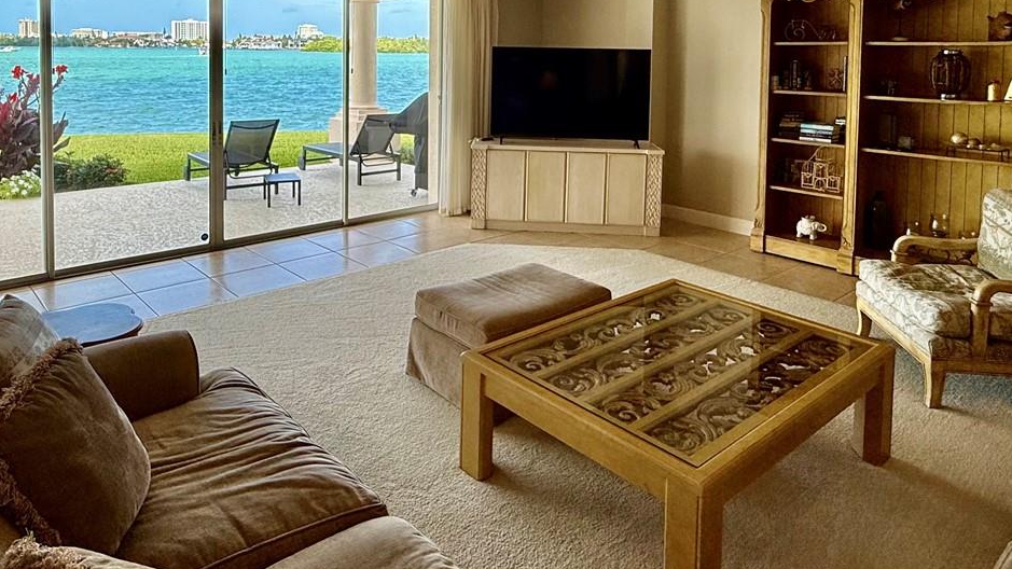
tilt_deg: -2.3
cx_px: 463
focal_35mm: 26
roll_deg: -0.5
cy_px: 81
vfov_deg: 41.6
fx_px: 698
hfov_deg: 71.8
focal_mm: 2.22
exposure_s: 1/304
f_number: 2.2
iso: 50
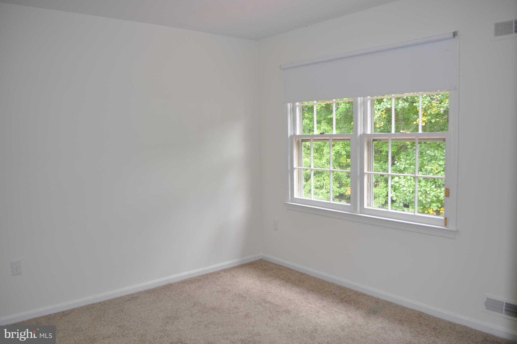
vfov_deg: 47.8
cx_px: 258
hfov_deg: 67.4
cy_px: 172
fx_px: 387
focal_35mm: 27
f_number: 4
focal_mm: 18
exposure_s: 1/60
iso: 450
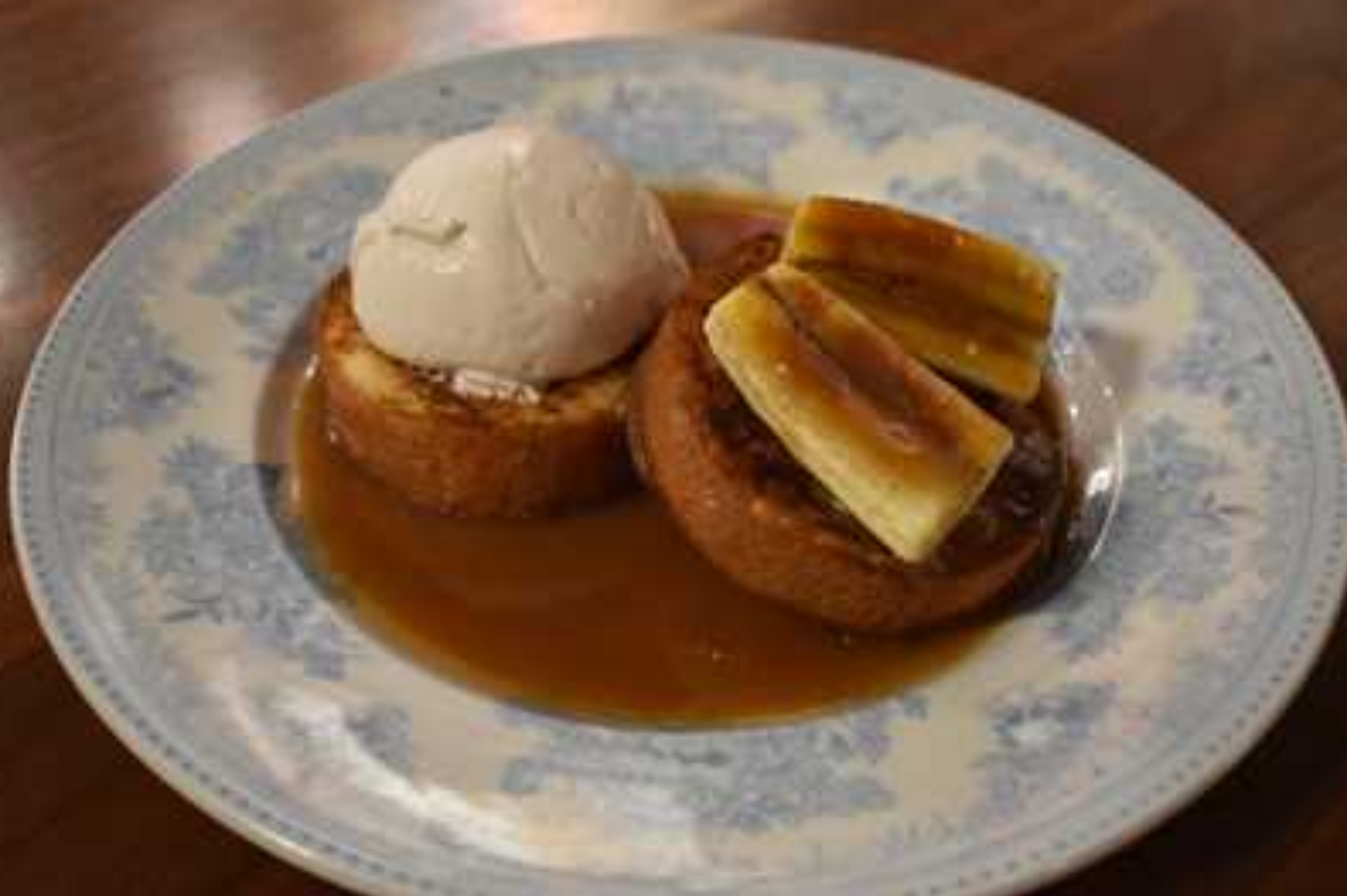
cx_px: 689
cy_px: 429
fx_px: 1533
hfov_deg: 47.4
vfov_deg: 32.6
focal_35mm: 41
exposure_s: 1/60
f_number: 3.8
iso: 4500
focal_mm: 24
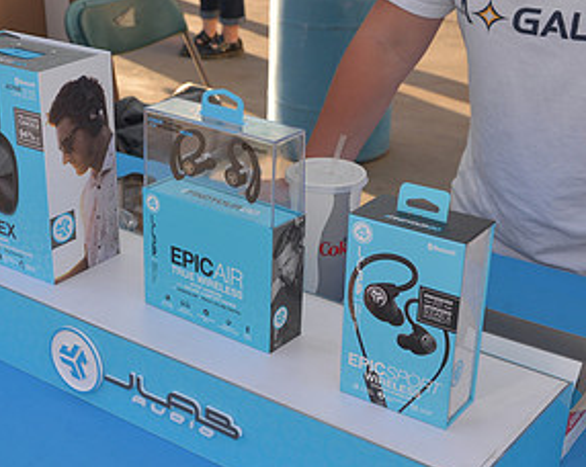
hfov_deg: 30.8
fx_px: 1057
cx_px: 197
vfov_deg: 24.9
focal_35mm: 61
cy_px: 263
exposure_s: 1/250
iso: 400
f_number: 9
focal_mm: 32
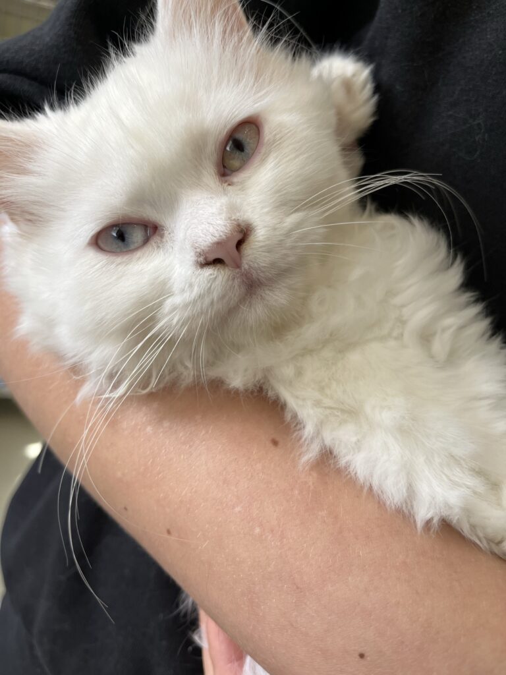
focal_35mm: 26
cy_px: 338
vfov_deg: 67.3
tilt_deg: -29.6
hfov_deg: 53.1
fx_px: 507
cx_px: 253
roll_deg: -17.8
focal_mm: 5.1
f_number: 1.6
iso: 40
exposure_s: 1/122
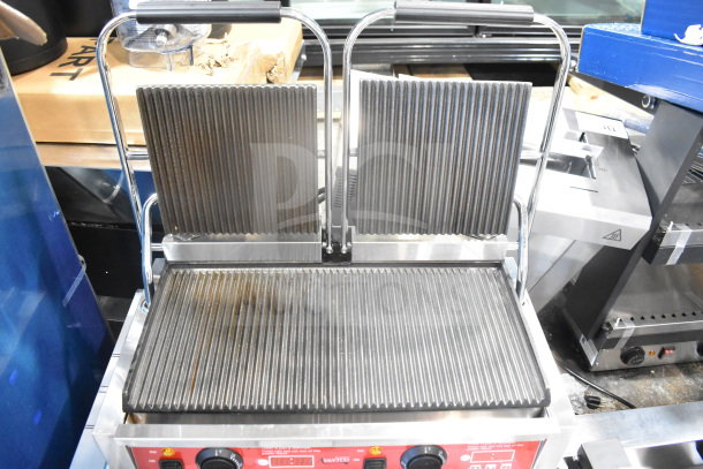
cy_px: 234
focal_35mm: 27
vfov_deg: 48.0
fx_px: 527
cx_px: 352
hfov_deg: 67.4
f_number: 5
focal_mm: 18
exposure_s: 1/100
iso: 6400
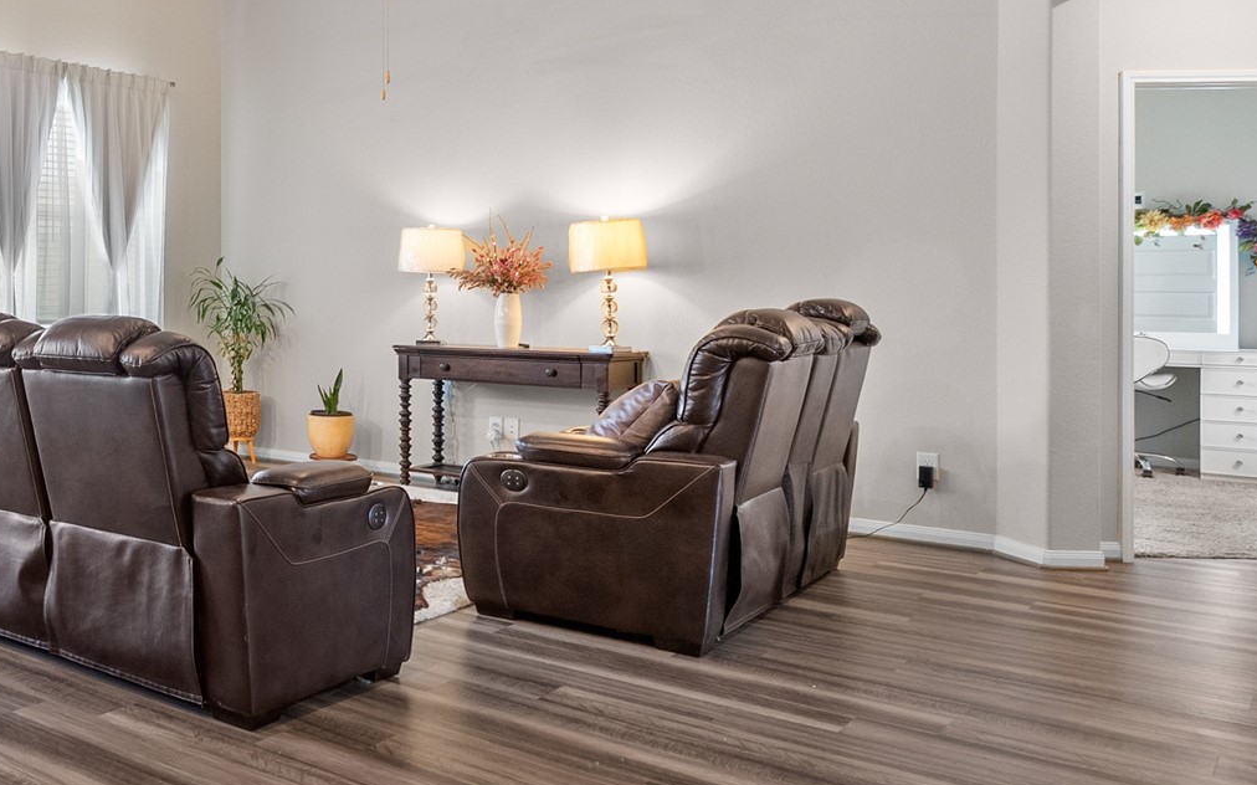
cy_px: 291
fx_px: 1199
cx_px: -21
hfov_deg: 45.8
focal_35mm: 35
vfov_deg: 36.0
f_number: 8
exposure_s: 1/6
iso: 1000
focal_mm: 16
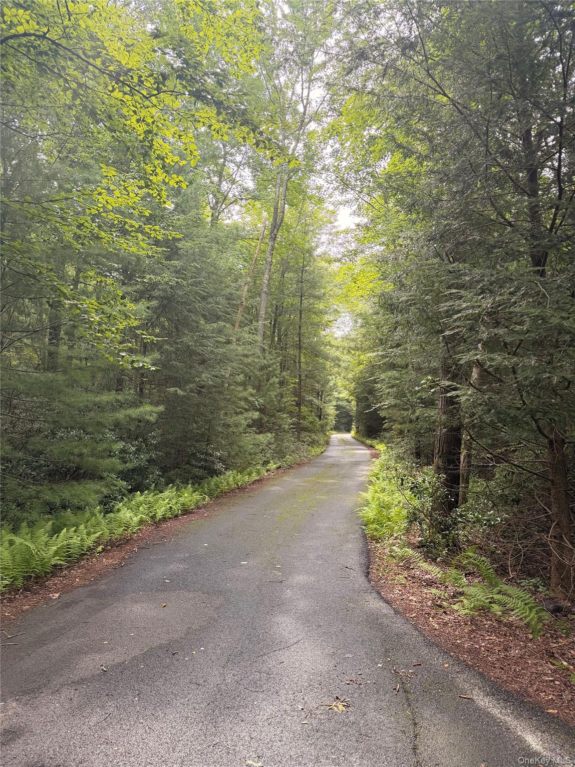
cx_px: 288
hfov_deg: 56.8
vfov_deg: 71.6
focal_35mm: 24
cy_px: 384
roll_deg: -0.2
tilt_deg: +2.7
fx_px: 532
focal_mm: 6.76
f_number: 1.78
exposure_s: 1/176
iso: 80
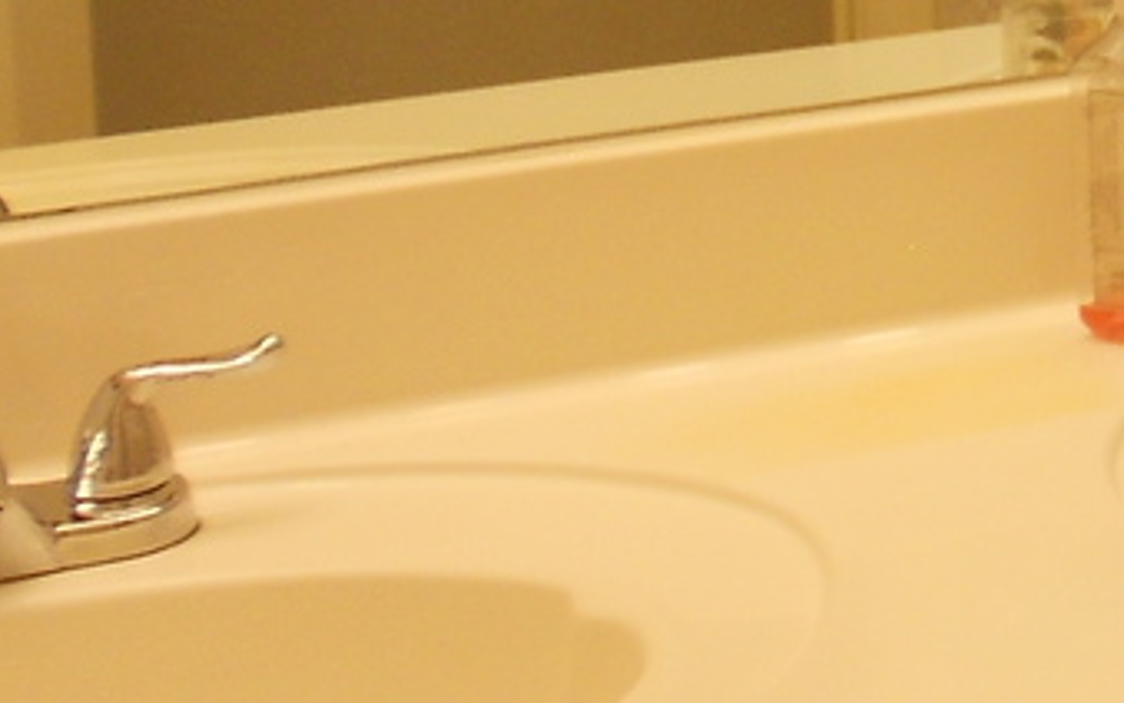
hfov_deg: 14.9
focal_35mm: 117
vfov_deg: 10.4
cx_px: 2178
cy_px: -623
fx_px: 3585
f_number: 3.2
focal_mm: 4.6
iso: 80
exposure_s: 1/50
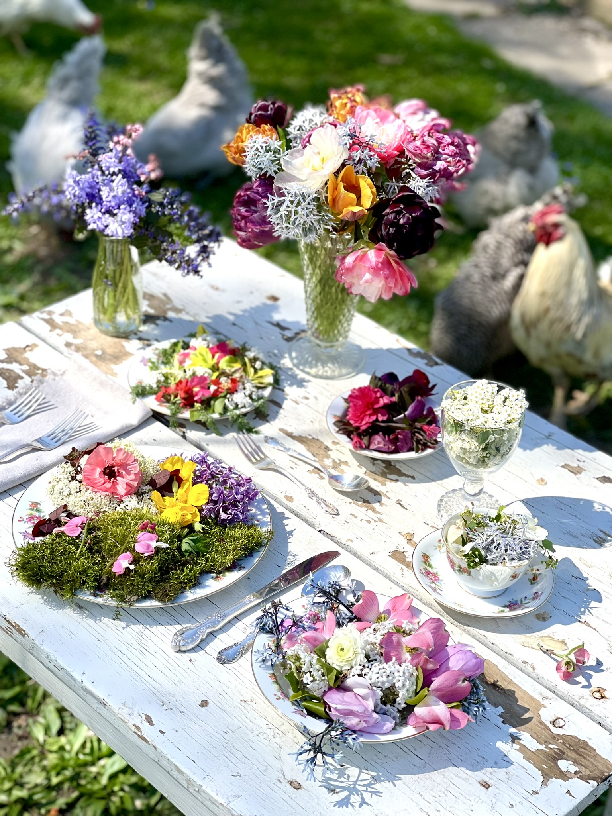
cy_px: 408
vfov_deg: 30.3
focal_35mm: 64
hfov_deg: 22.9
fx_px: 1509
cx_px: 306
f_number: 2.2
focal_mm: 7.5
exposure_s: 1/1429
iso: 32
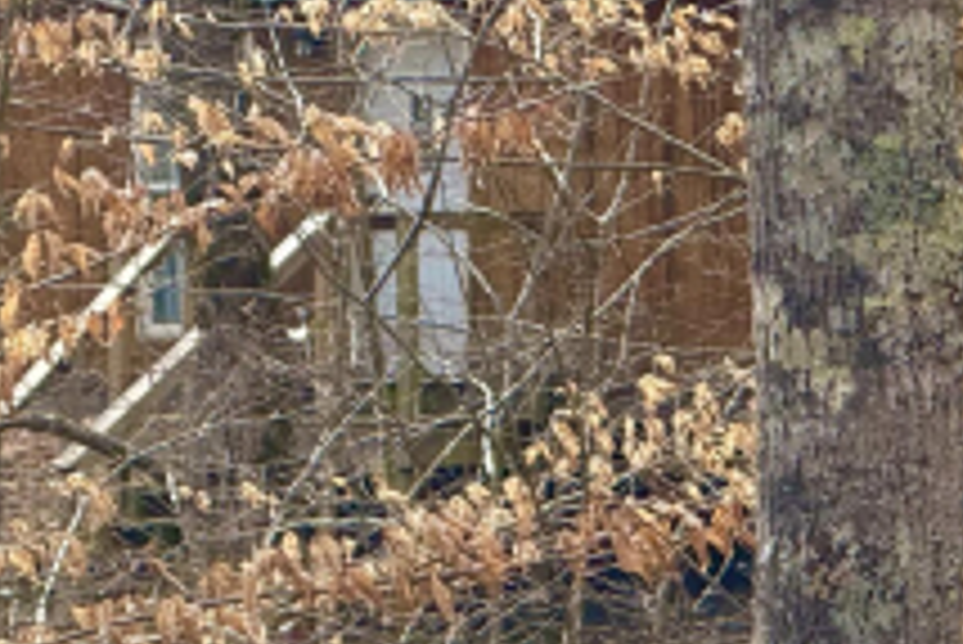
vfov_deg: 3.5
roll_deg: -0.2
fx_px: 10412
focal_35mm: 389
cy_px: 23
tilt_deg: +1.5
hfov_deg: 5.3
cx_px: 875
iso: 64
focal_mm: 15.66
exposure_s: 1/459
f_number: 2.8
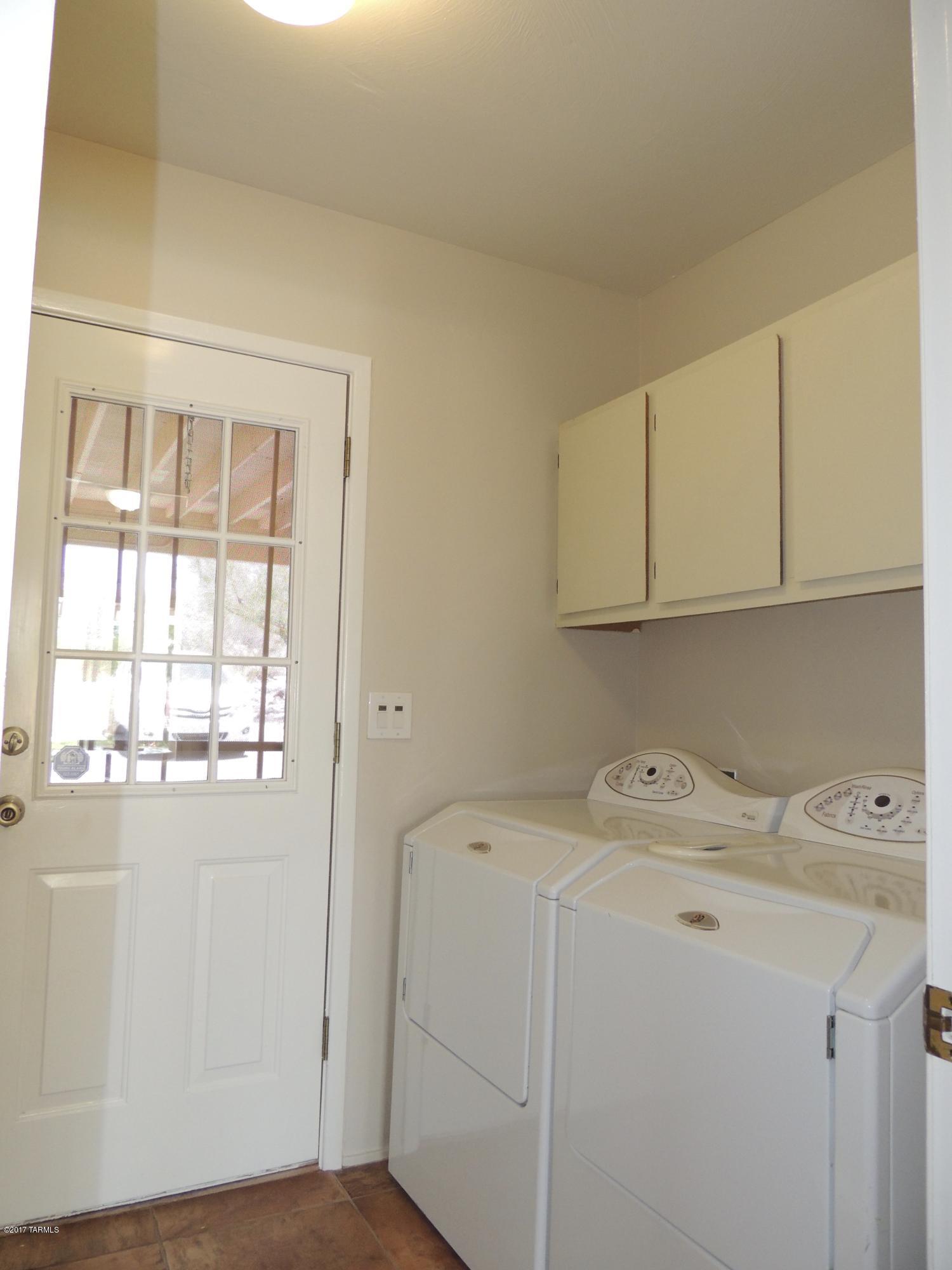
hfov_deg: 56.8
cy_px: 635
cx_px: 476
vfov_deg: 71.6
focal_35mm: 24
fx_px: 880
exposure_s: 1/80
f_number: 3
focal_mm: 4.3
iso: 360
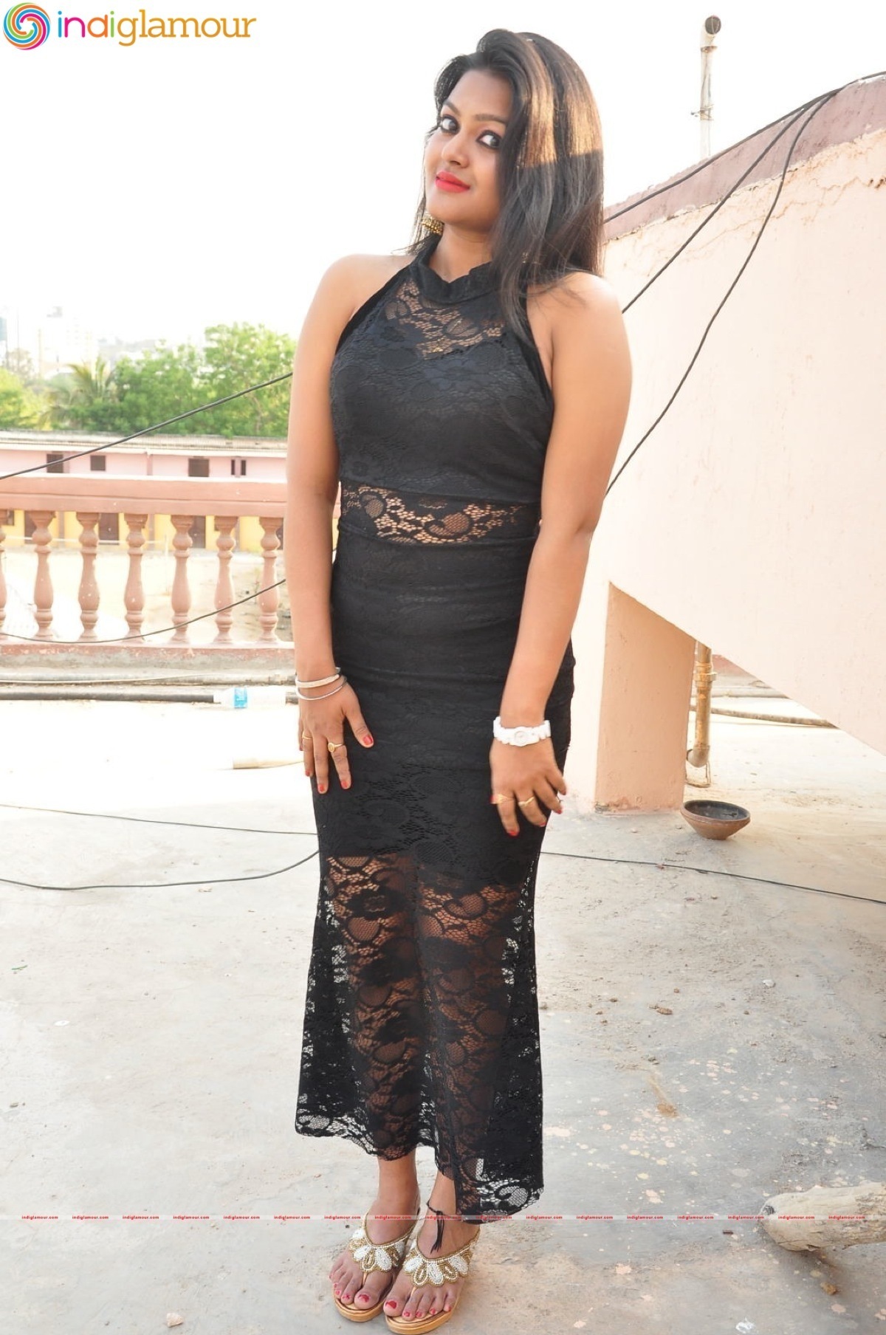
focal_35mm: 39
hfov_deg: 34.1
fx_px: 1444
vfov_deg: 49.6
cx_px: 443
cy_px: 668
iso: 400
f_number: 6.3
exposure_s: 1/125
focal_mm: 26
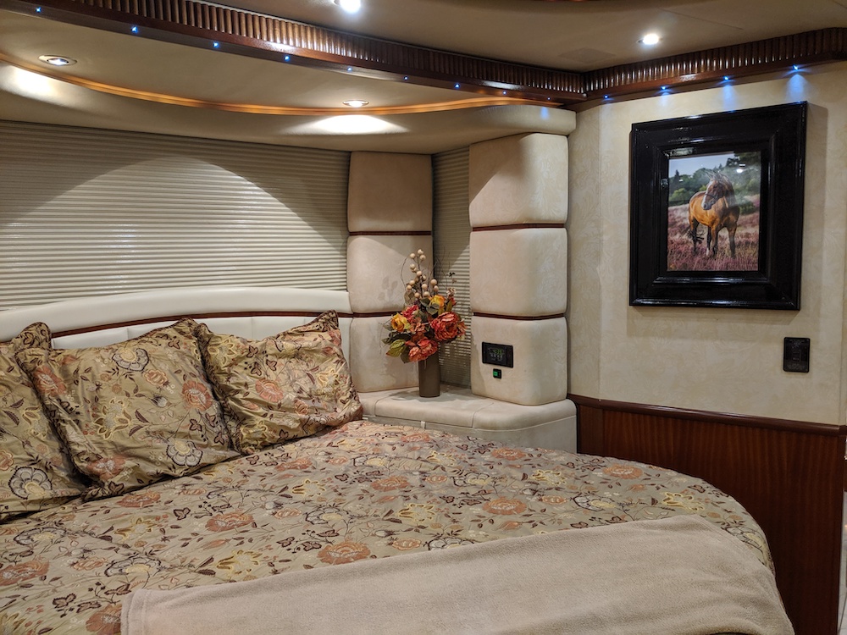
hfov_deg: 65.3
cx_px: 424
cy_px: 318
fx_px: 661
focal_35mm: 27
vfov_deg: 51.4
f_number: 1.8
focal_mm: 4.44
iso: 179
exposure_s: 1/60
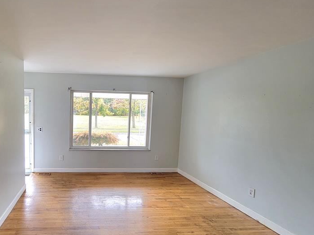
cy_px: 130
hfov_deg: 80.5
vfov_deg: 68.4
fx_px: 172
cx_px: 94
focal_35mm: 19
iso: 80
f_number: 2.2
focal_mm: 2.2
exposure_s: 1/60.2
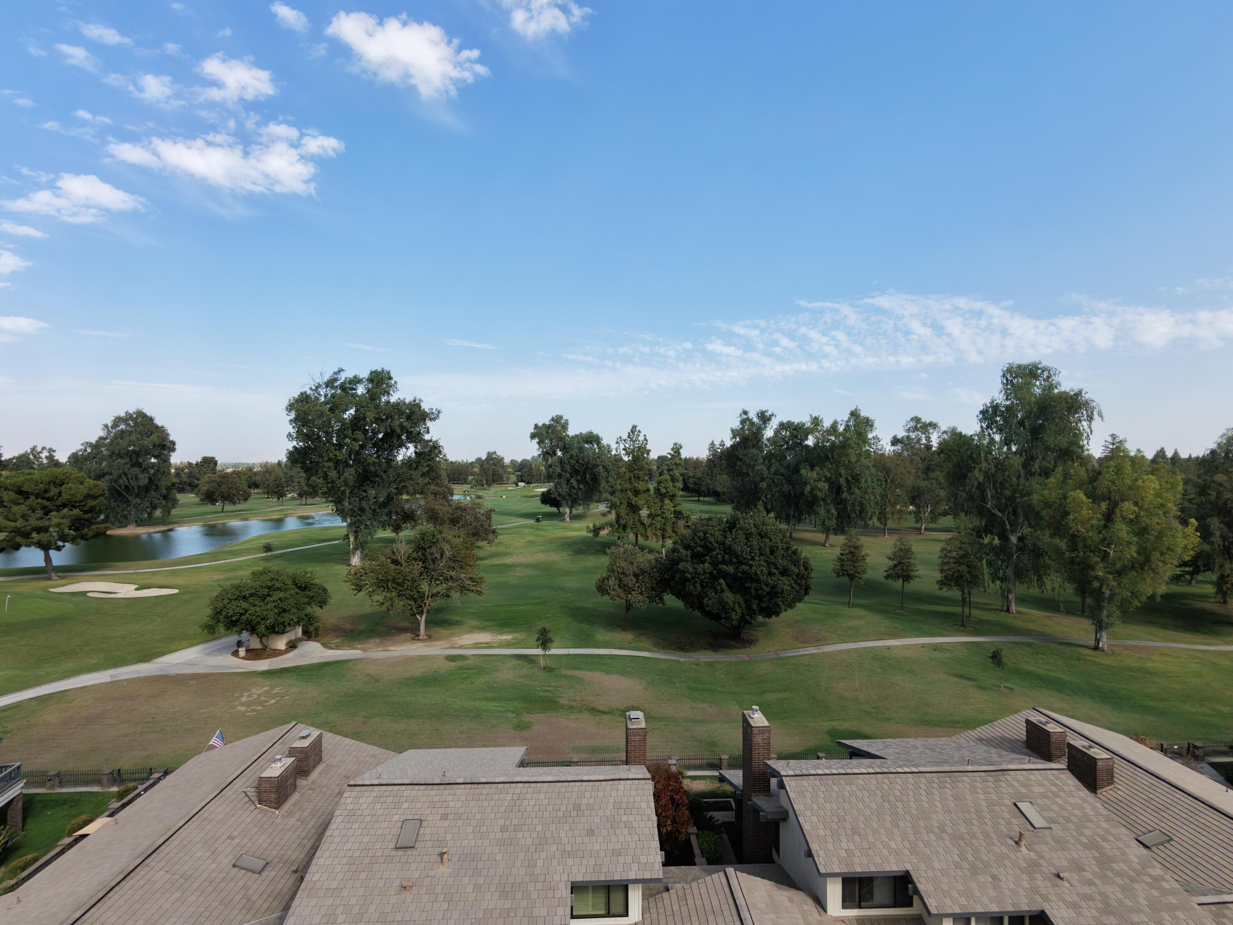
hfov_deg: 94.5
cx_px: 616
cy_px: 462
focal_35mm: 16
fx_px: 570
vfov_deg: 78.1
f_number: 2.2
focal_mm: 3.05
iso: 280
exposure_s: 1/1500
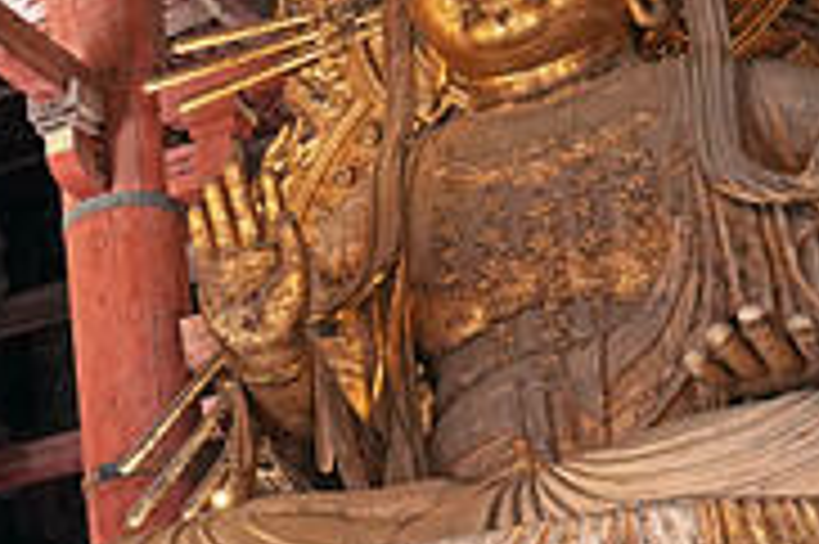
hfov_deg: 17.8
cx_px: -513
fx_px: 2250
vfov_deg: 13.8
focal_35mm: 99
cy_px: 247
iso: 3200
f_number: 4.5
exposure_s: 1/50
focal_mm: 30
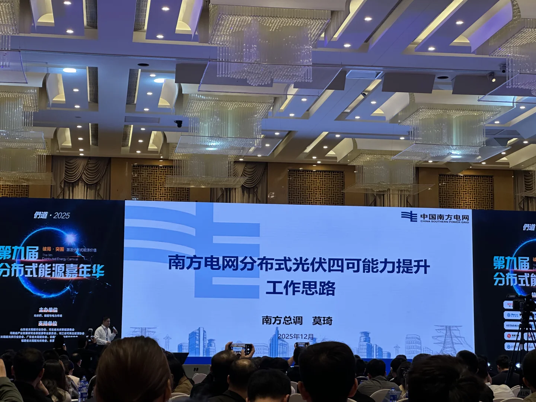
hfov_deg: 25.3
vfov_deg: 19.1
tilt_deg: +7.6
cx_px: 268
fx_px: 1192
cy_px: 201
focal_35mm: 77
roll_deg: -0.8
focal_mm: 9
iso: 80
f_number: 2.8
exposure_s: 1/99
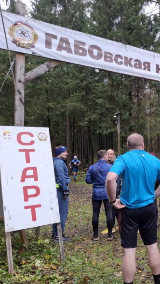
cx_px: 167
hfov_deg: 31.5
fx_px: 256
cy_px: 143
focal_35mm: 34
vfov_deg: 58.0
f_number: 1.8
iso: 64
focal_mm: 5.54
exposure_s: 1/100
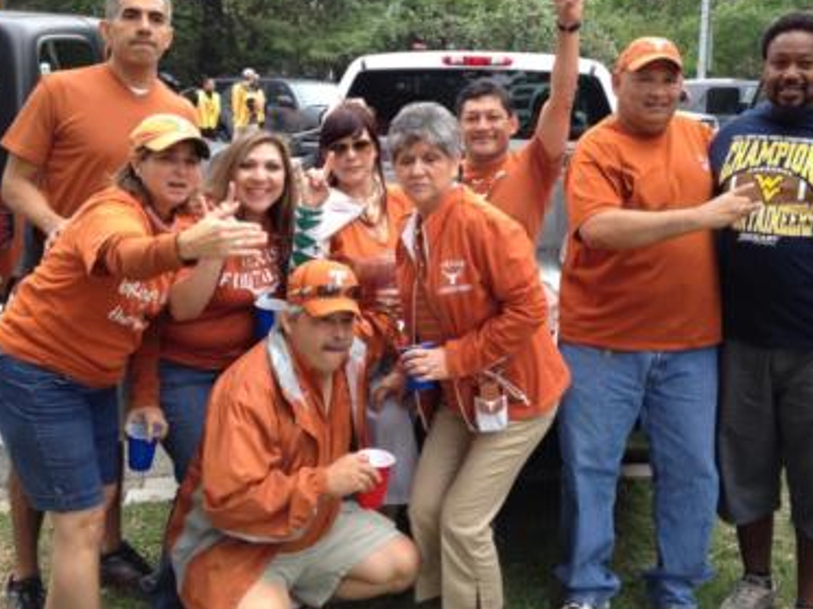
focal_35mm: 47
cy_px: 204
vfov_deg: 30.7
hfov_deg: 40.4
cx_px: 444
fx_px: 1104
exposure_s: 1/206
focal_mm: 4.28
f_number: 2.4
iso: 64
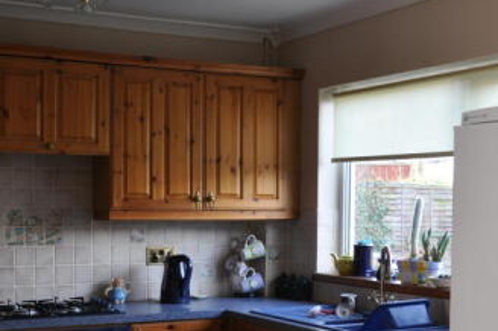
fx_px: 912
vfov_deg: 20.5
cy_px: 219
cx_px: 328
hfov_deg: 30.3
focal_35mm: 66
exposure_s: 1/40
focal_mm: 22
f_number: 3.8
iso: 200
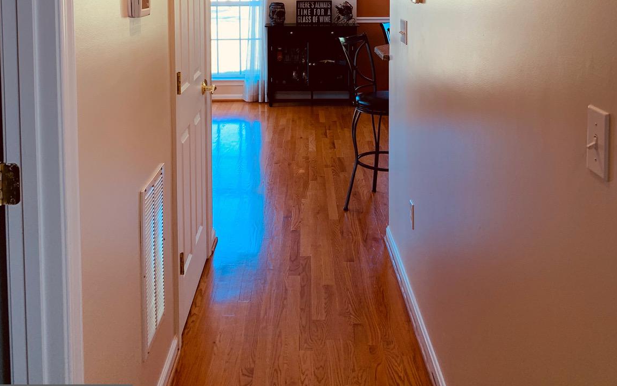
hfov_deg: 52.7
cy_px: 14
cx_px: 308
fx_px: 622
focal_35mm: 37
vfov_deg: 32.1
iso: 64
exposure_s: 1/60
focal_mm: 4.25
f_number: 1.8
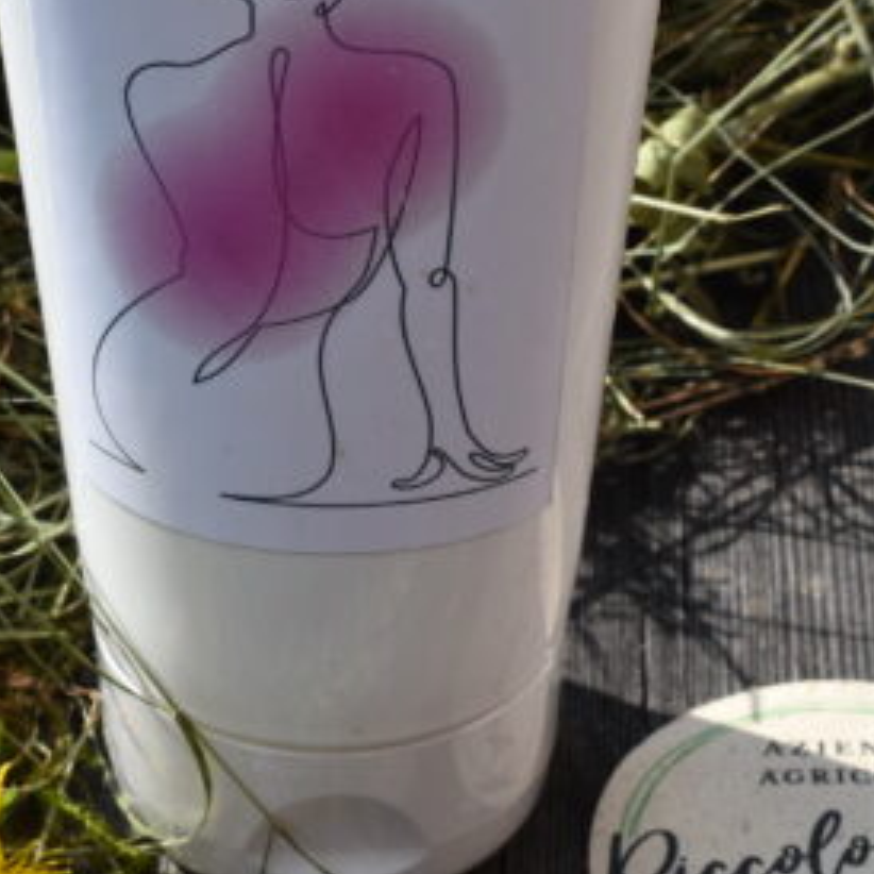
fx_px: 3673
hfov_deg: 13.5
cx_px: 209
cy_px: 491
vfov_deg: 13.6
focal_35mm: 129
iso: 200
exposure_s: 1/320
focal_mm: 27
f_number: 9
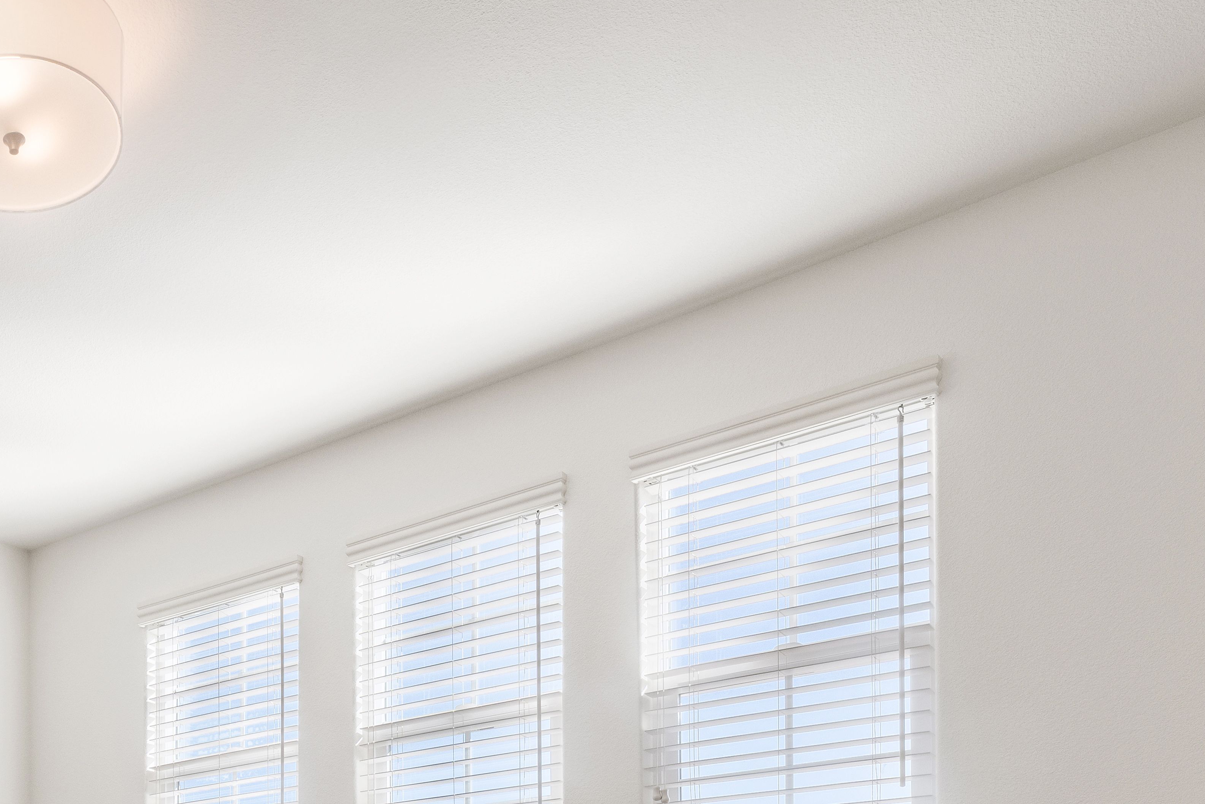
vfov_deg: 28.5
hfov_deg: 43.0
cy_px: 1029
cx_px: 13
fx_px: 1305
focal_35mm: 39
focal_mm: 15
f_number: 9
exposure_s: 1/50
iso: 400
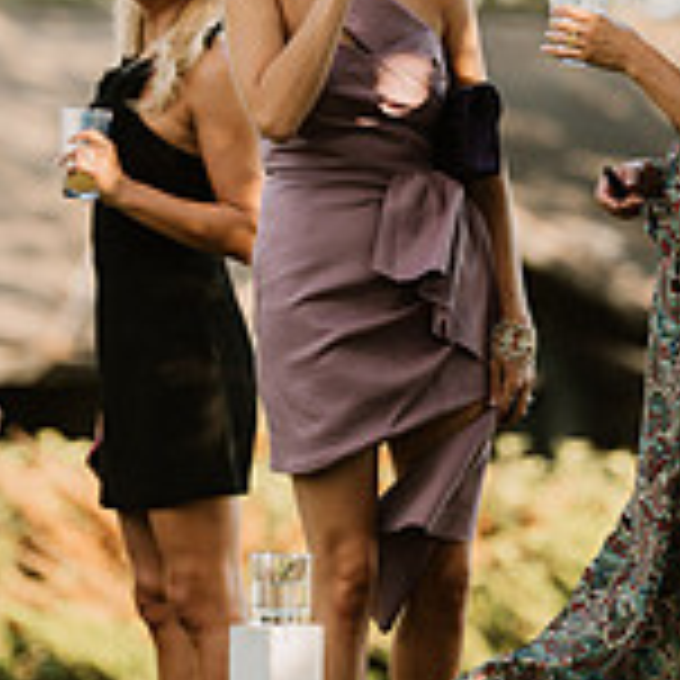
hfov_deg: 4.3
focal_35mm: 404
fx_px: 8979
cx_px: 489
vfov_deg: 4.3
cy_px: 41
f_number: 2.8
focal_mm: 160
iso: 64
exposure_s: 1/320
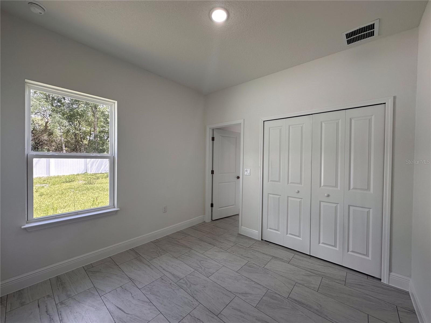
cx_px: 216
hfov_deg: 102.1
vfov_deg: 85.7
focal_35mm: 14
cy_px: 162
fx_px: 174
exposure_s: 1/120
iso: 64
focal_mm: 2.22
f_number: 2.2
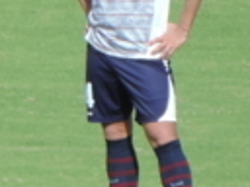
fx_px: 19594
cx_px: -502
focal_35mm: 2713
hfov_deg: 0.7
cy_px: 72
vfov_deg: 0.5
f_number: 4.9
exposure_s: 1/400
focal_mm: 77.5
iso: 80
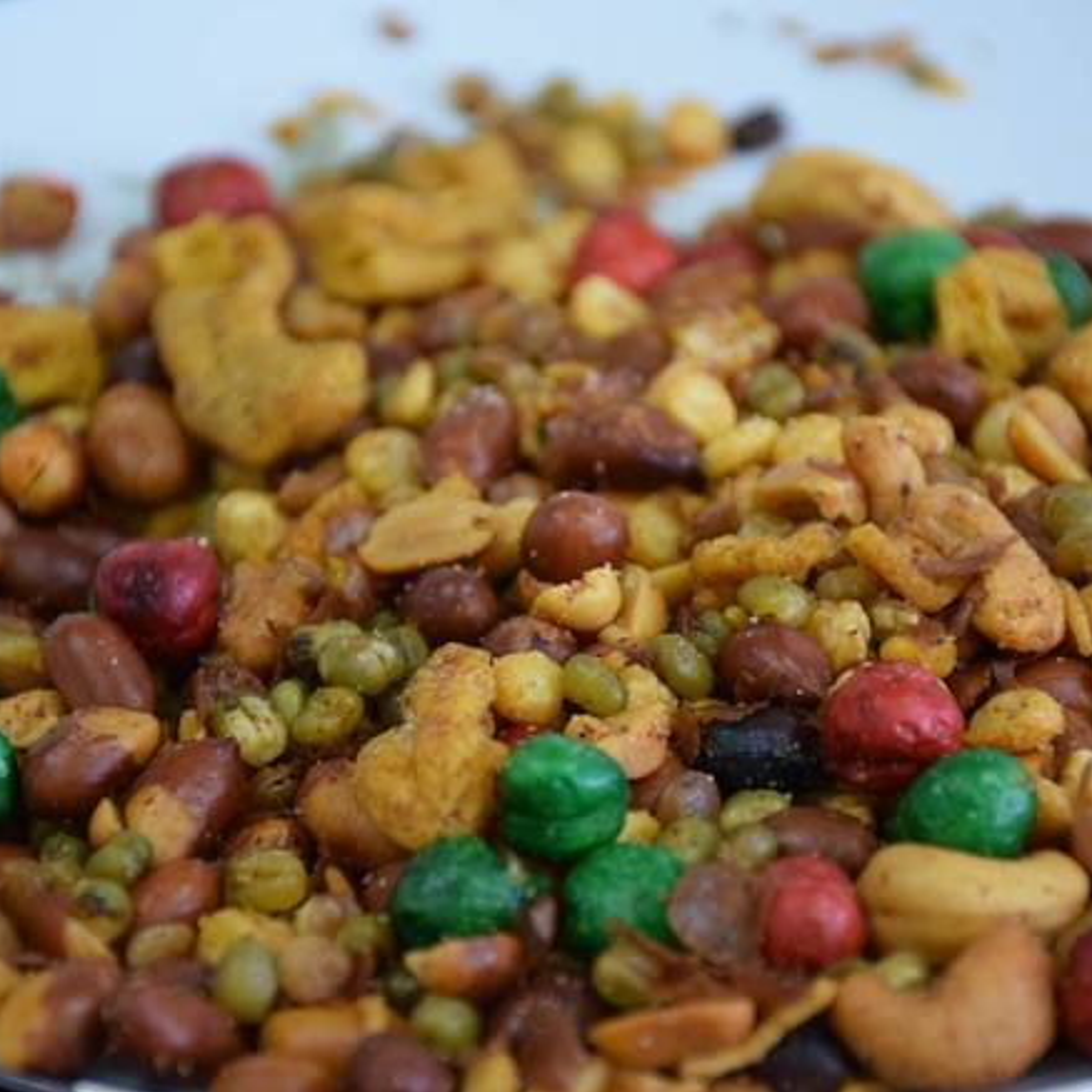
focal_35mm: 173
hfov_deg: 10.1
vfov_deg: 10.1
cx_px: 560
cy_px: 547
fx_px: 6174
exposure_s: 1/60
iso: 720
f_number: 5.3
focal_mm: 90
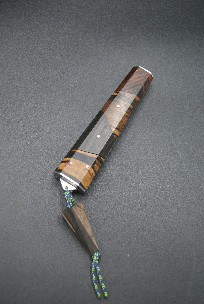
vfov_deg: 46.3
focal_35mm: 42
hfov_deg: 32.0
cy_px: 152
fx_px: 356
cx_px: 102
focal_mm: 28
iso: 125
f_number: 4.5
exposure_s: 1/50
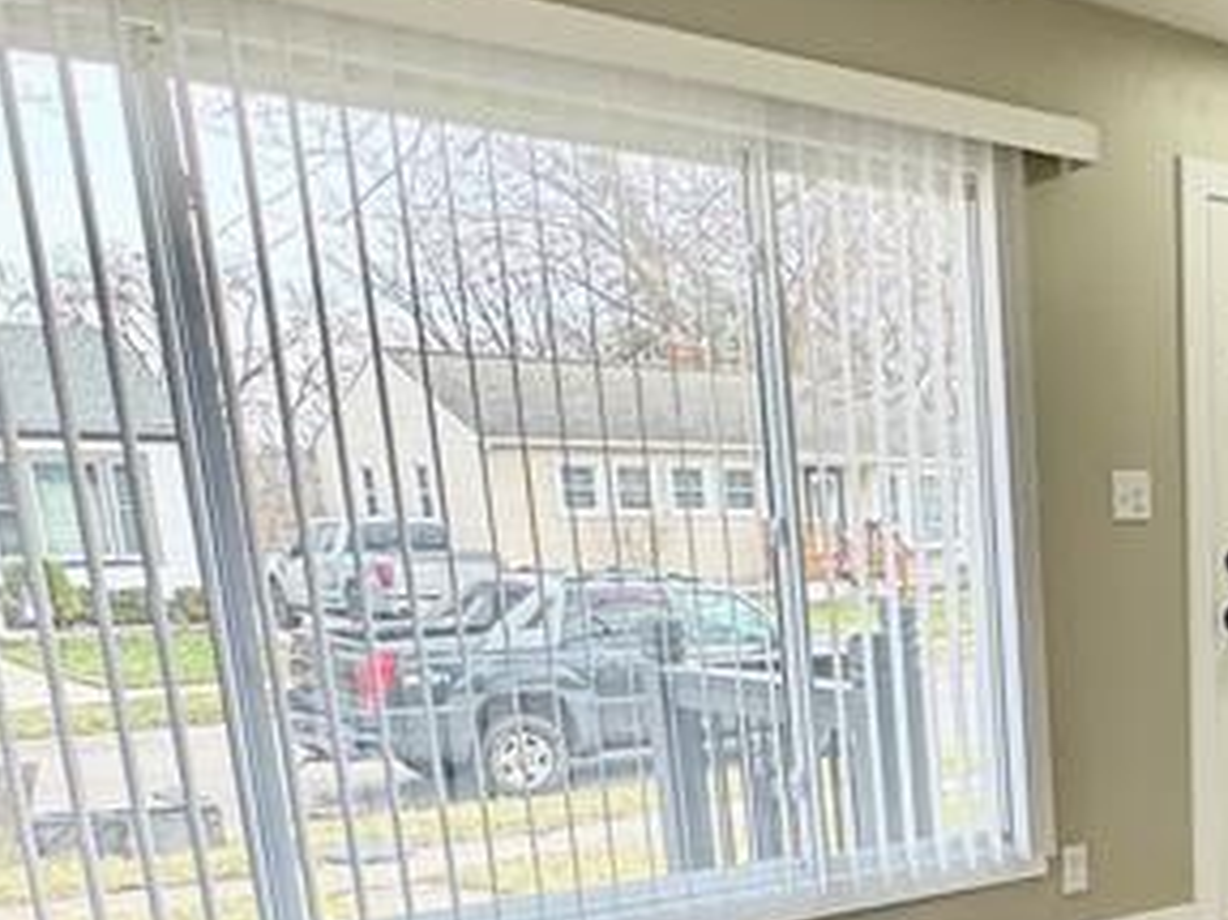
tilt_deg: -15.5
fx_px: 1773
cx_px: 1421
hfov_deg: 32.5
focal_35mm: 50
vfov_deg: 27.1
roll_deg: -0.2
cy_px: 963
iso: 50
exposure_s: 1/120
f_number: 2.2
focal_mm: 2.22
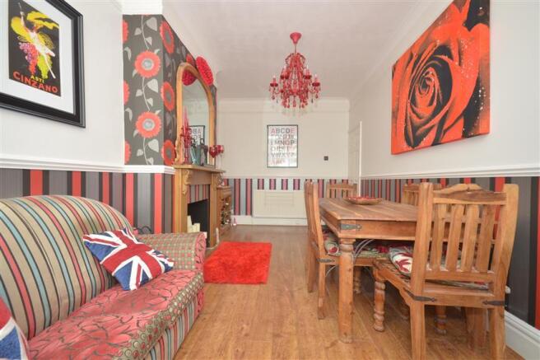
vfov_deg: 77.3
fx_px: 225
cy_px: 180
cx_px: 270
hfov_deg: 100.4
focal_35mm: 15
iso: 500
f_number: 7.1
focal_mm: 10
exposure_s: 1/15
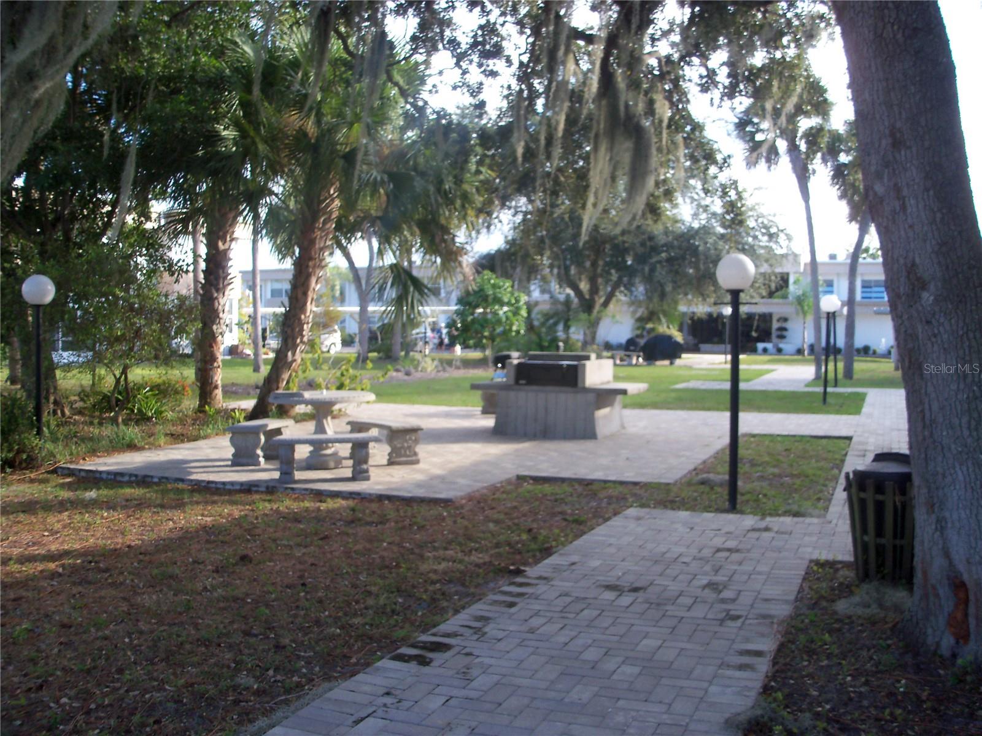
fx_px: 993
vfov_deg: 40.7
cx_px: 491
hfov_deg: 52.6
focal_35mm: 35
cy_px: 368
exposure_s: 1/160
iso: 80
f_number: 3
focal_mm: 6.3
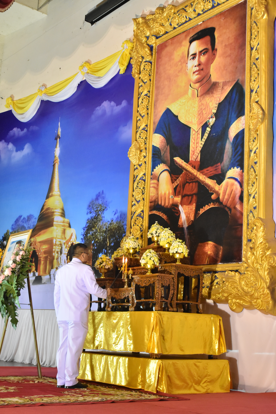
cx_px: 138
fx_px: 586
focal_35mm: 51
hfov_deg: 26.5
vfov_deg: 38.9
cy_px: 207
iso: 2500
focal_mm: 34
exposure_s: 1/125
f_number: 5.6
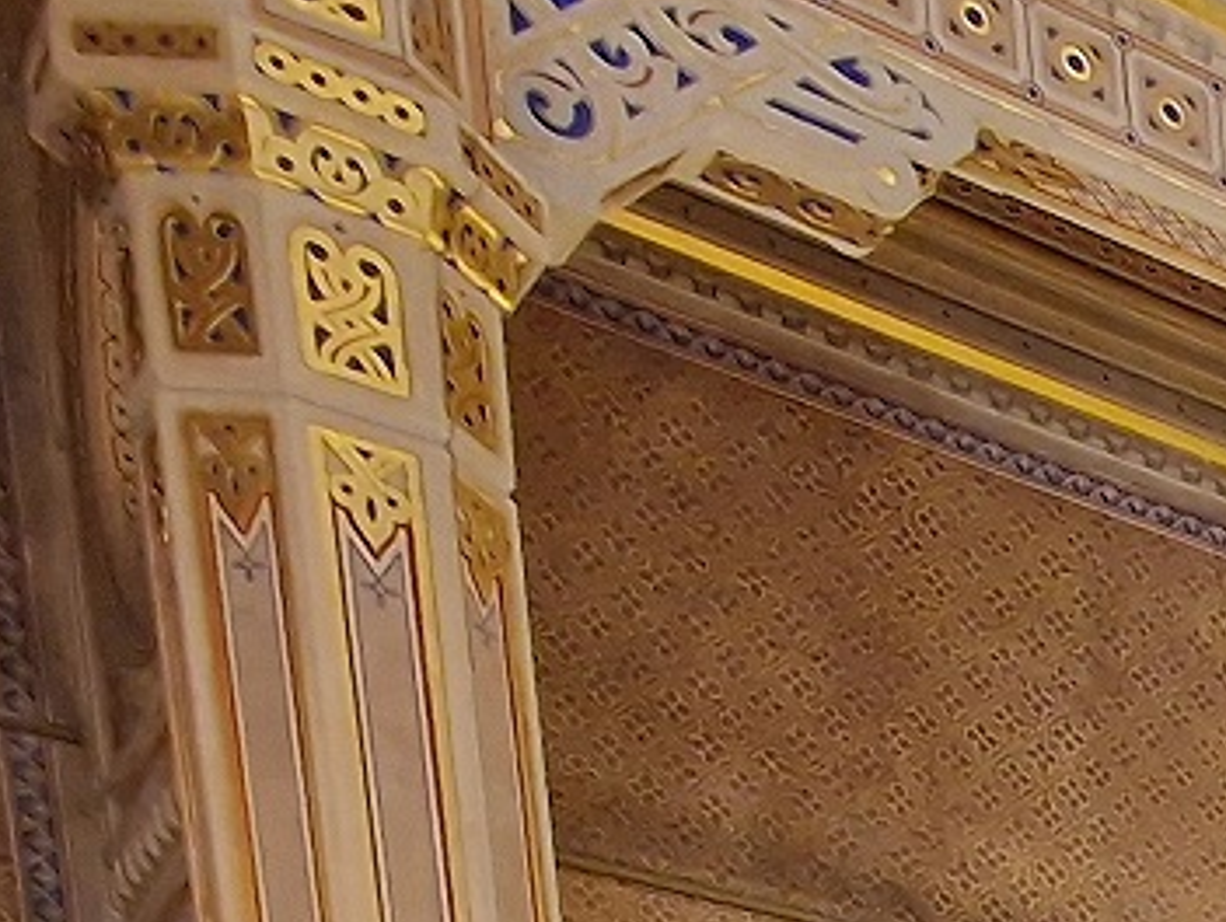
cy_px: 2459
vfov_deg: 12.8
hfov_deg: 15.7
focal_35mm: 74
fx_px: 2624
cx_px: 2836
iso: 500
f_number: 2.2
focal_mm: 2.2
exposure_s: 1/33
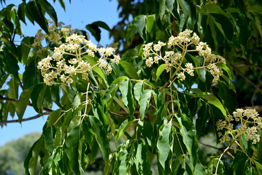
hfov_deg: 27.0
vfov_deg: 18.2
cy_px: 88
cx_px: 131
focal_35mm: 75
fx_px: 546
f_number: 8
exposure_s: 1/320
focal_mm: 50
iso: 200
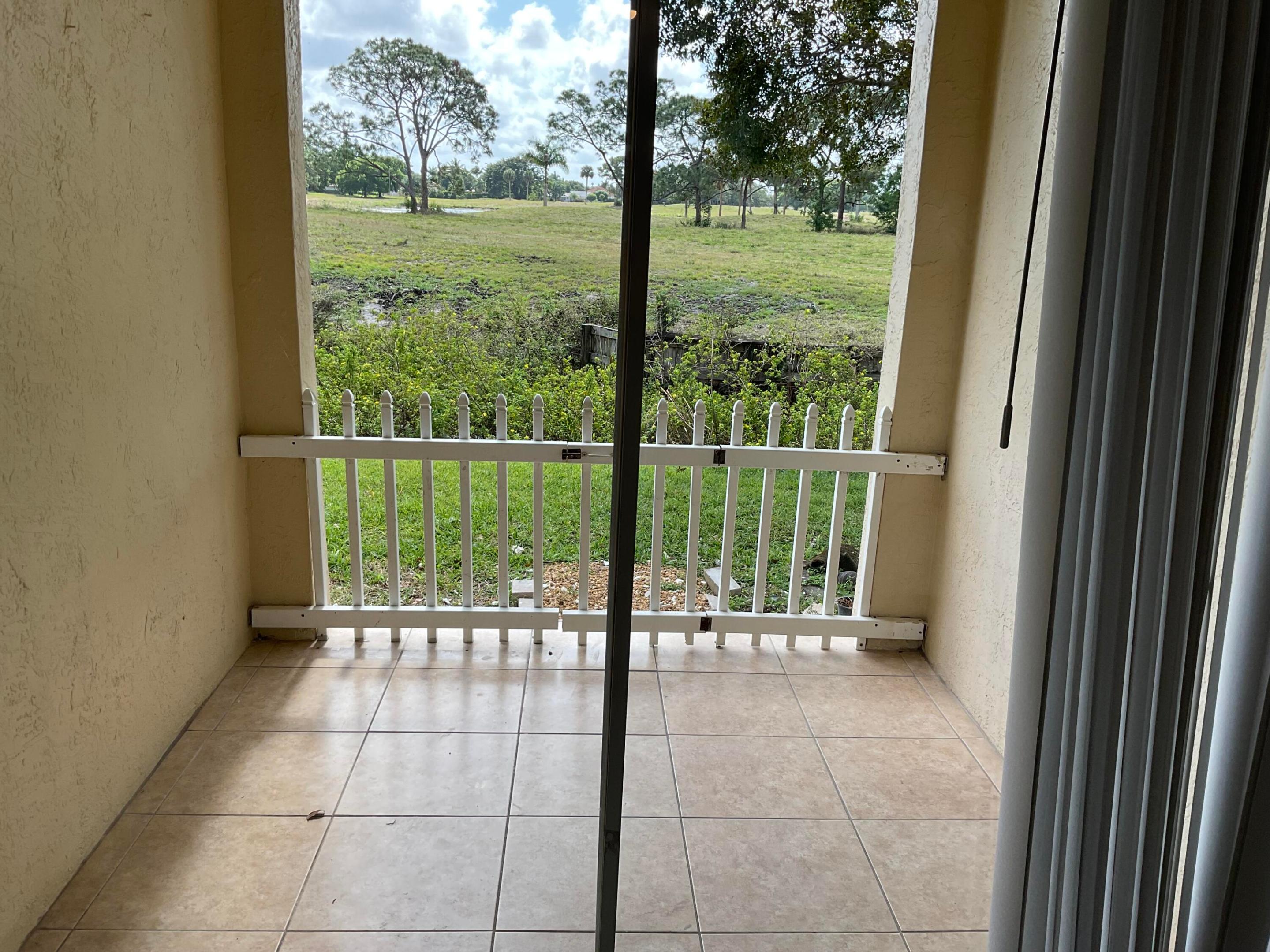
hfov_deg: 61.7
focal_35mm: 29
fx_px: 1064
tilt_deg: -15.2
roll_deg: -1.0
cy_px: 476
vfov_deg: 48.2
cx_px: 635
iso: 16
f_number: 1.8
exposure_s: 1/500
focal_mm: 3
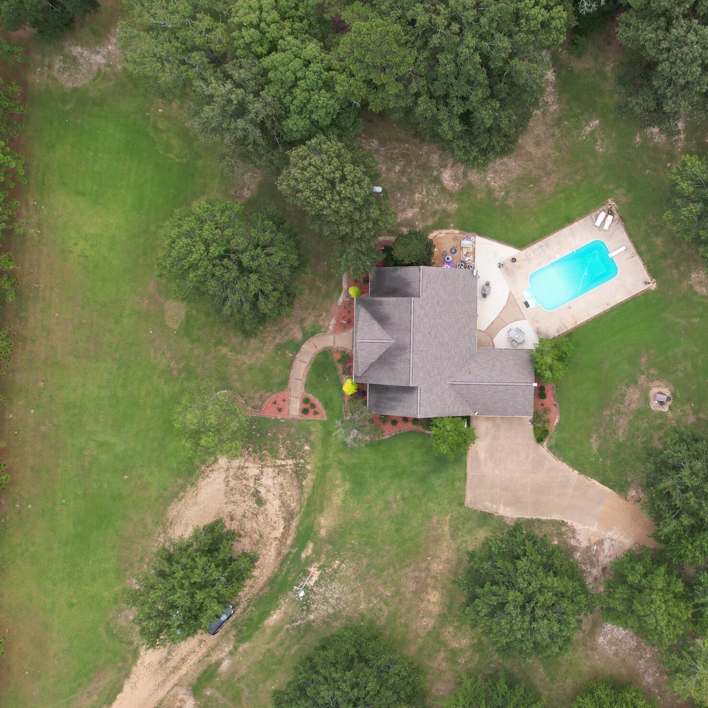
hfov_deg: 43.3
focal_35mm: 38
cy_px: 332
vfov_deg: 43.8
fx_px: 879
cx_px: 470
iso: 130
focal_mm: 8.38
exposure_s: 1/640
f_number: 2.8
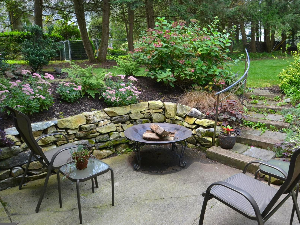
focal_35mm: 26
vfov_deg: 53.1
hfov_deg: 67.1
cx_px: 167
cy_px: 108
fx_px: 225
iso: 320
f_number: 5.6
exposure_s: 1/125
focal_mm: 14
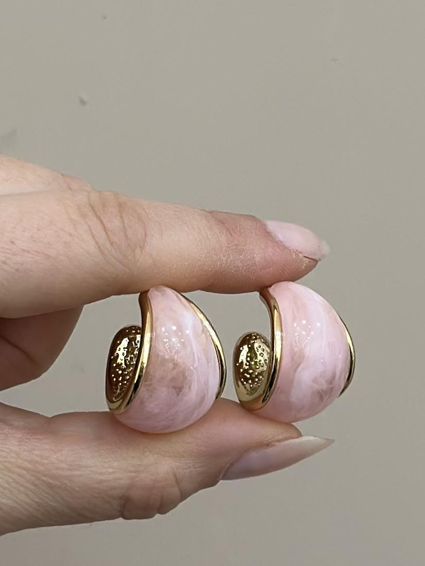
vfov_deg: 39.7
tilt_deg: +1.9
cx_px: 212
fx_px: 786
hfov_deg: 30.3
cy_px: 283
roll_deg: -3.0
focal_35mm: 48
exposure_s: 1/100
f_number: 1.78
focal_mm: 6.86
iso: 80
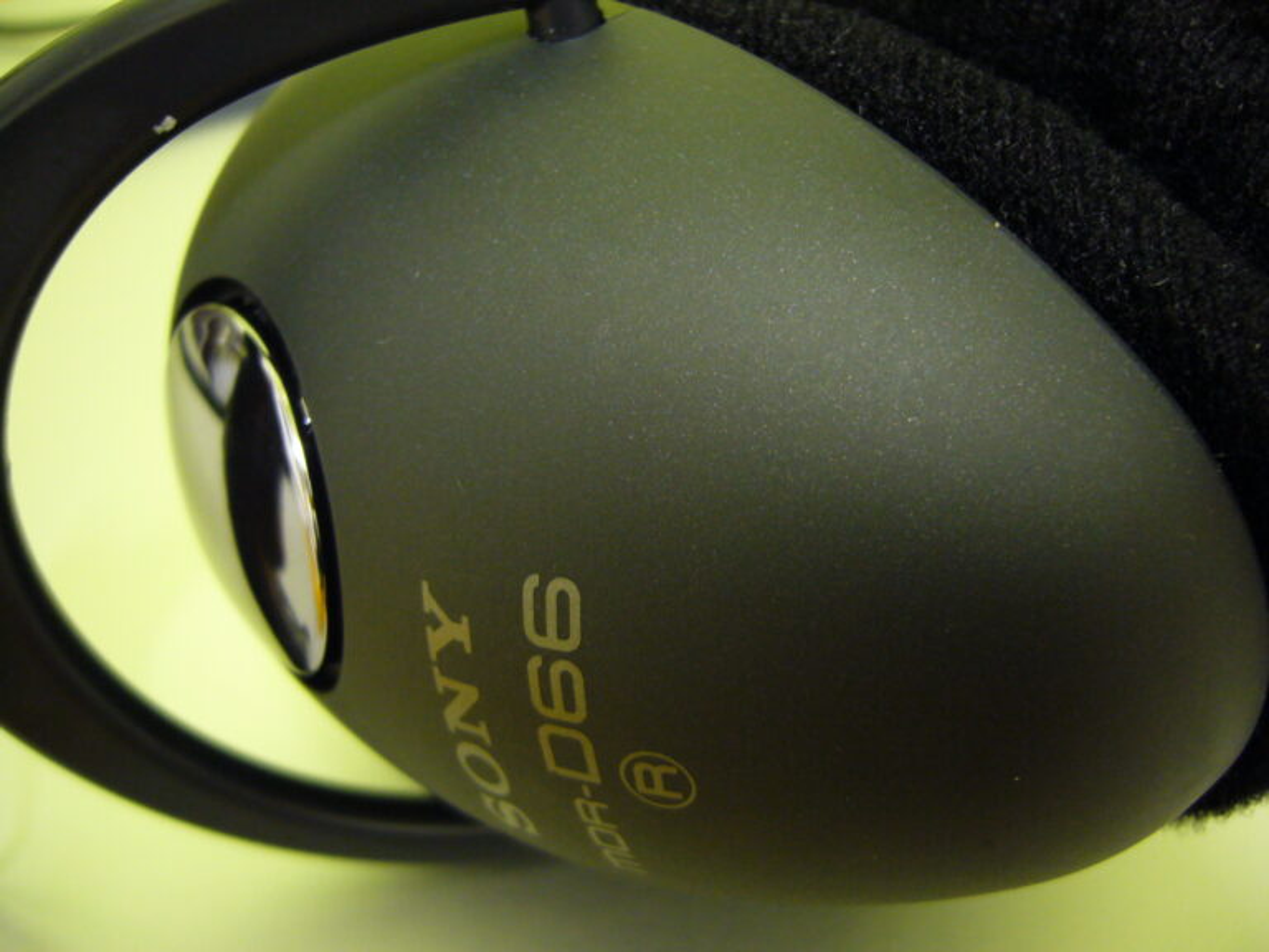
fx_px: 1283
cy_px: 476
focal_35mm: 35
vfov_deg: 40.7
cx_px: 634
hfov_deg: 52.6
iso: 200
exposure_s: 1/1.6
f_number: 2.8
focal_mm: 5.8
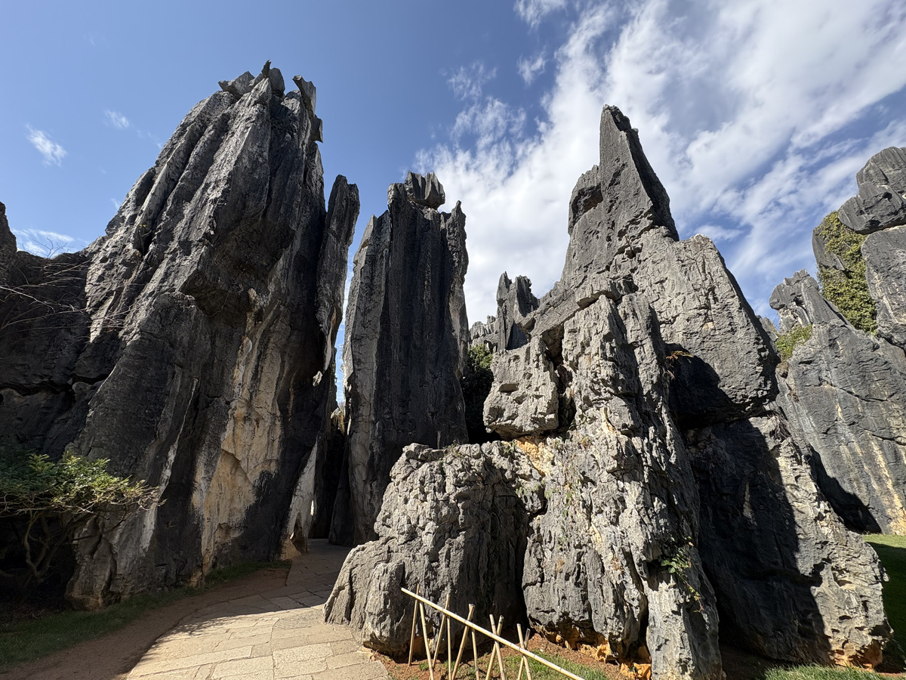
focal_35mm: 14
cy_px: 340
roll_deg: +0.2
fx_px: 366
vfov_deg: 85.7
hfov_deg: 102.1
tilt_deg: +22.2
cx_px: 453
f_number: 2.2
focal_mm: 2.22
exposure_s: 1/1395
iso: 64
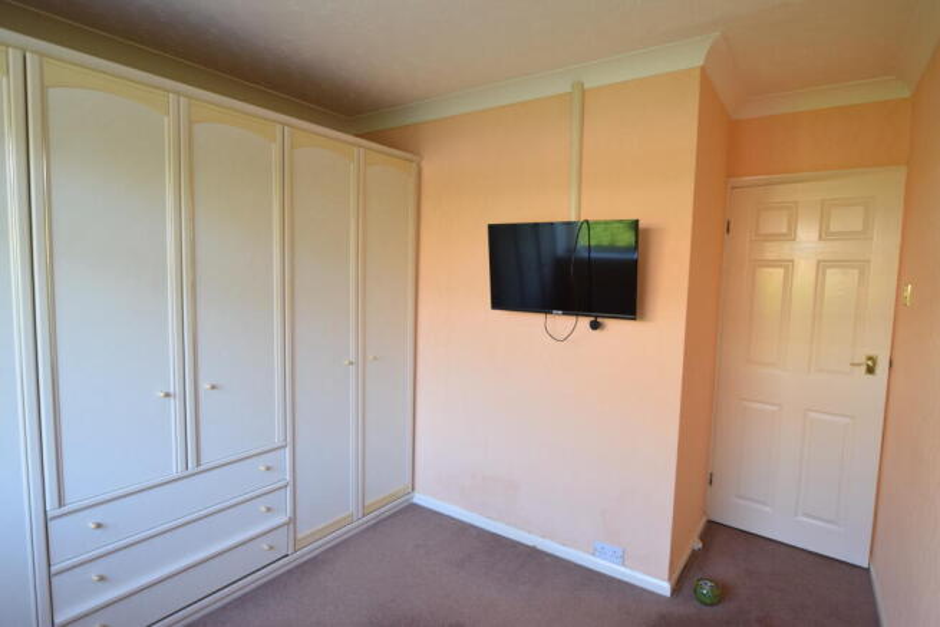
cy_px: 314
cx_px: 470
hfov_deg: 90.0
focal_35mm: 18
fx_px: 470
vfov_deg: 67.4
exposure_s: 1/60
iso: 800
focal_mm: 12
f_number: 5.6
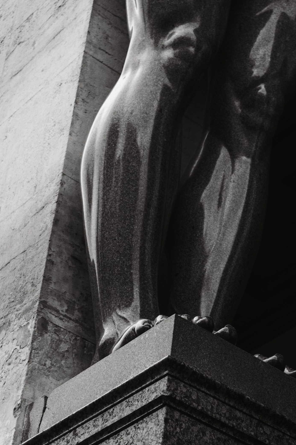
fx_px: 1246
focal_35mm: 101
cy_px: 272
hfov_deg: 13.4
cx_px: 266
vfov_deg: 20.2
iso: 160
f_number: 5.6
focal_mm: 55
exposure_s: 1/125
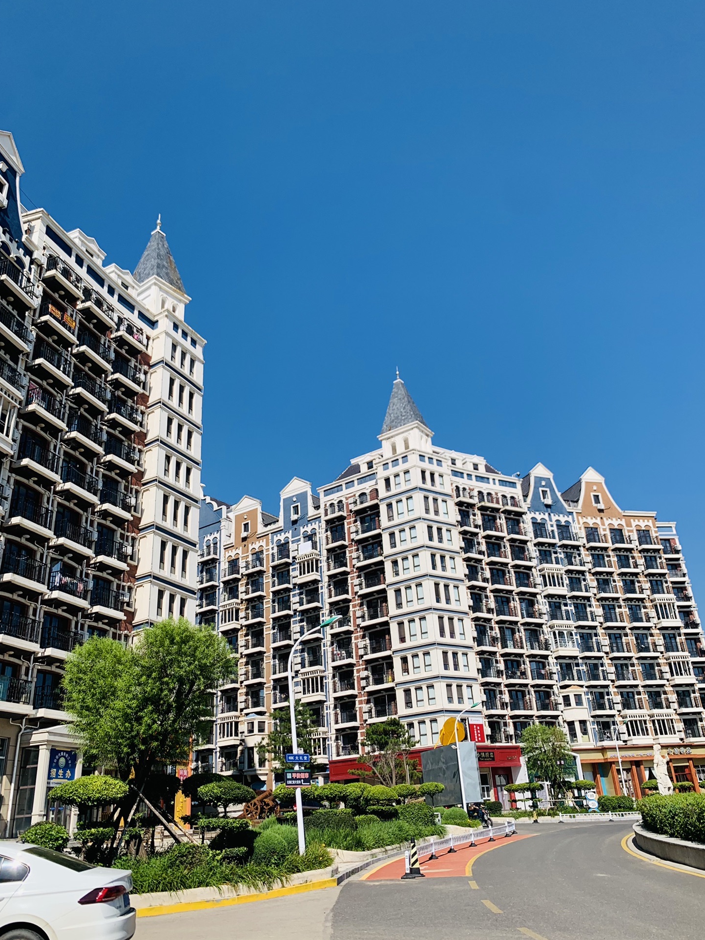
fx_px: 733
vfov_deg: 65.3
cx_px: 347
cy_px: 467
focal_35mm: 27
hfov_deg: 51.3
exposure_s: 1/2681
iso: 25
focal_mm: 4.25
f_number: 1.8
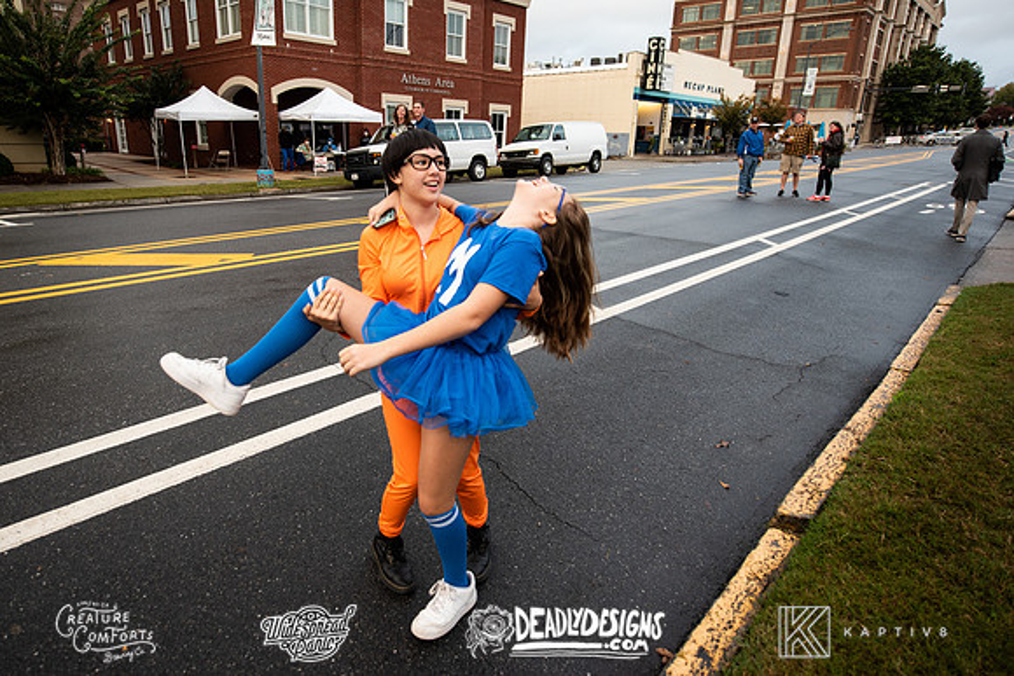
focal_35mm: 21
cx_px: 460
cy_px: 307
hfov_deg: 81.6
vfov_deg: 60.0
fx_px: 585
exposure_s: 1/200
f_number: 3.5
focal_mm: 19
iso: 400
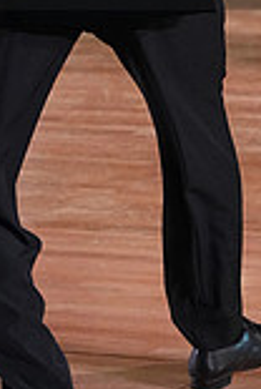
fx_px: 4493
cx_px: -29
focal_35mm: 415
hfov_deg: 3.3
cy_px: -73
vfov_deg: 4.9
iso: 6400
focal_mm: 111
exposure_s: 1/400
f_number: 5
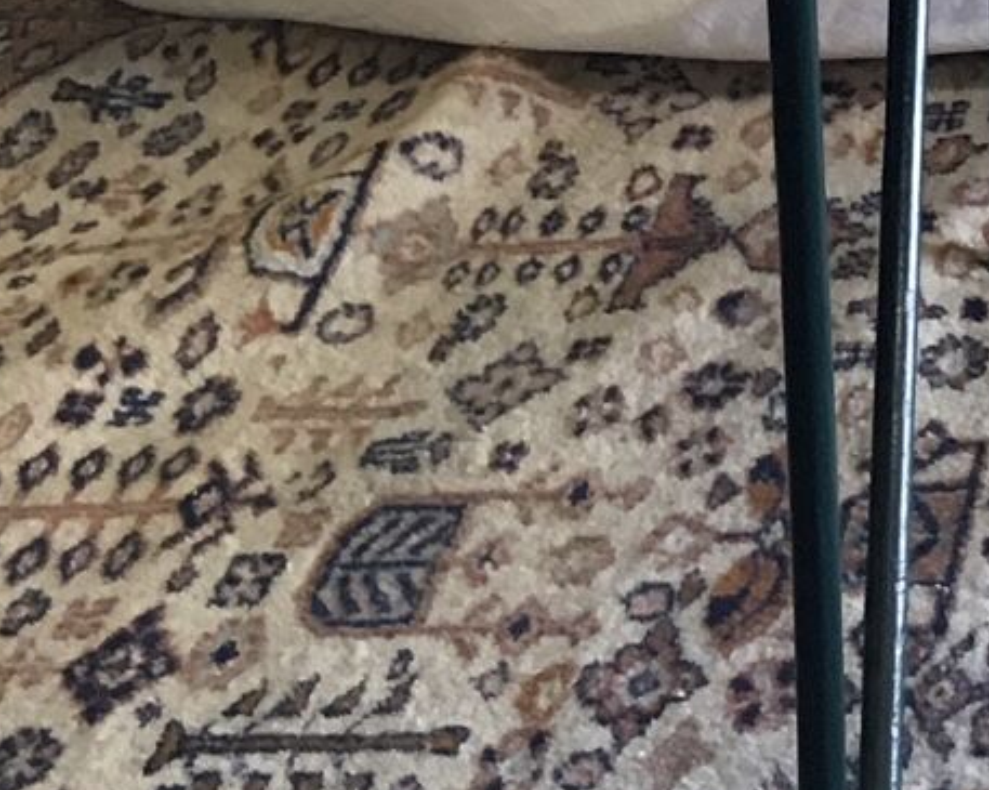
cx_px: 1601
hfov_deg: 14.1
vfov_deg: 10.9
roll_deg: -0.2
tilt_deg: -13.6
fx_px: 3656
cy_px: -948
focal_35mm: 125
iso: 64
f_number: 2.2
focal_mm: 4.15
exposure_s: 1/33
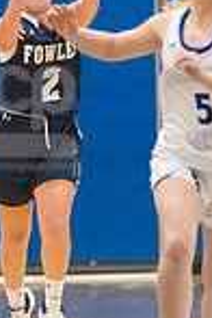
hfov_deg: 2.4
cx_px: 24
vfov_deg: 3.6
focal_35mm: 568
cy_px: 112
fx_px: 5017
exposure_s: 1/1600
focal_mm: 185
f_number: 4.5
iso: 10000
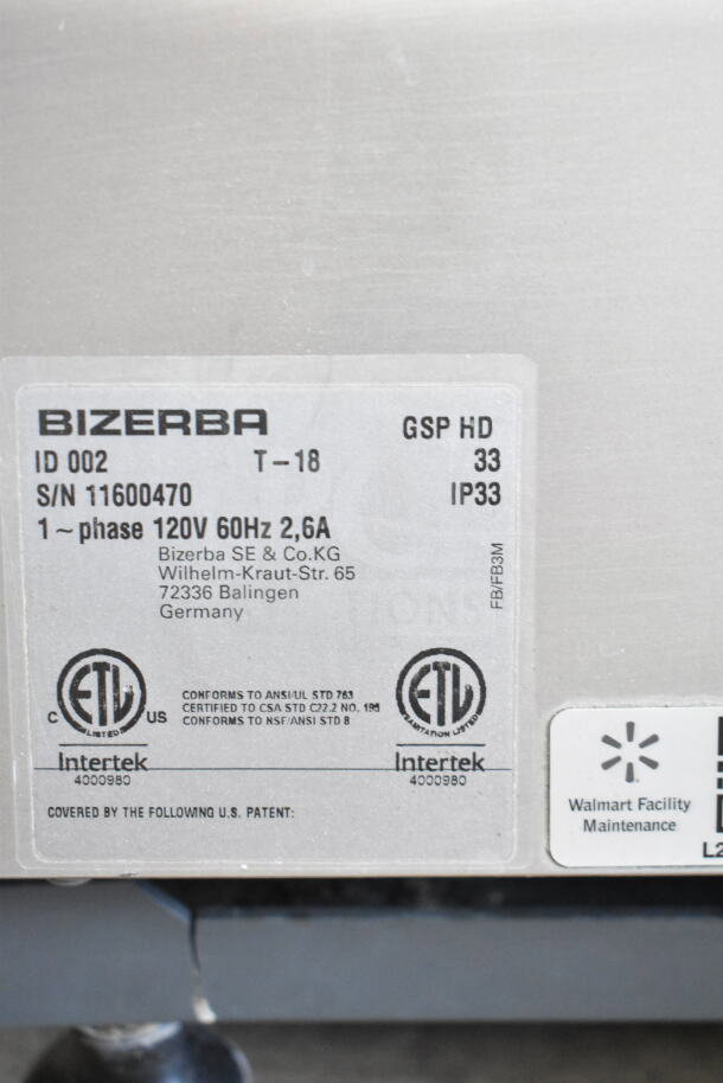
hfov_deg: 22.6
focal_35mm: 60
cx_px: 362
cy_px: 542
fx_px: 1806
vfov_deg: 33.4
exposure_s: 1/60
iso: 7200
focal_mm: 40
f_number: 5
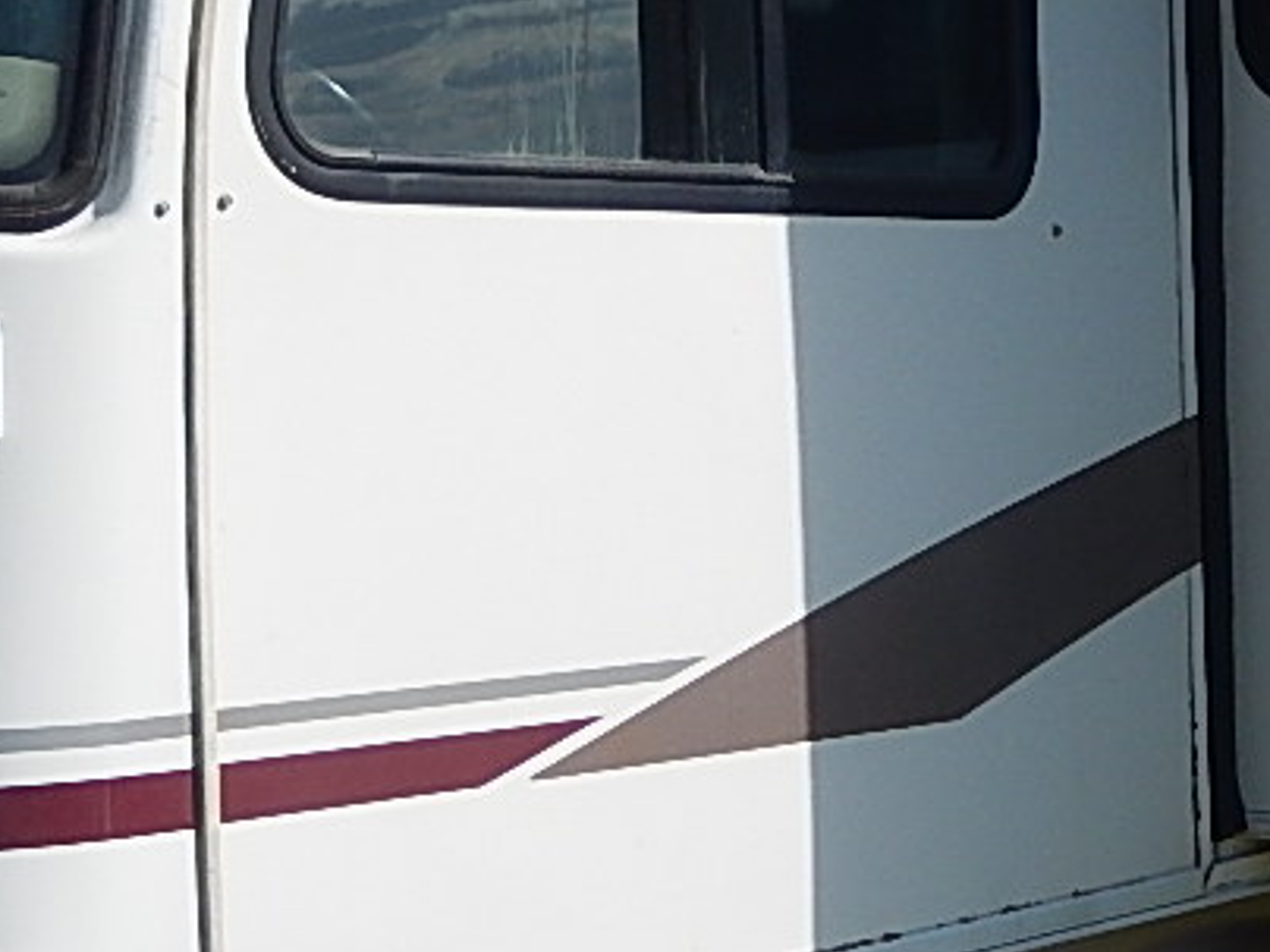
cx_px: 732
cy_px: 327
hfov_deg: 19.8
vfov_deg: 14.9
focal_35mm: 99
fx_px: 3632
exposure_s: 1/500
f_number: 6.8
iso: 125
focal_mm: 4.5
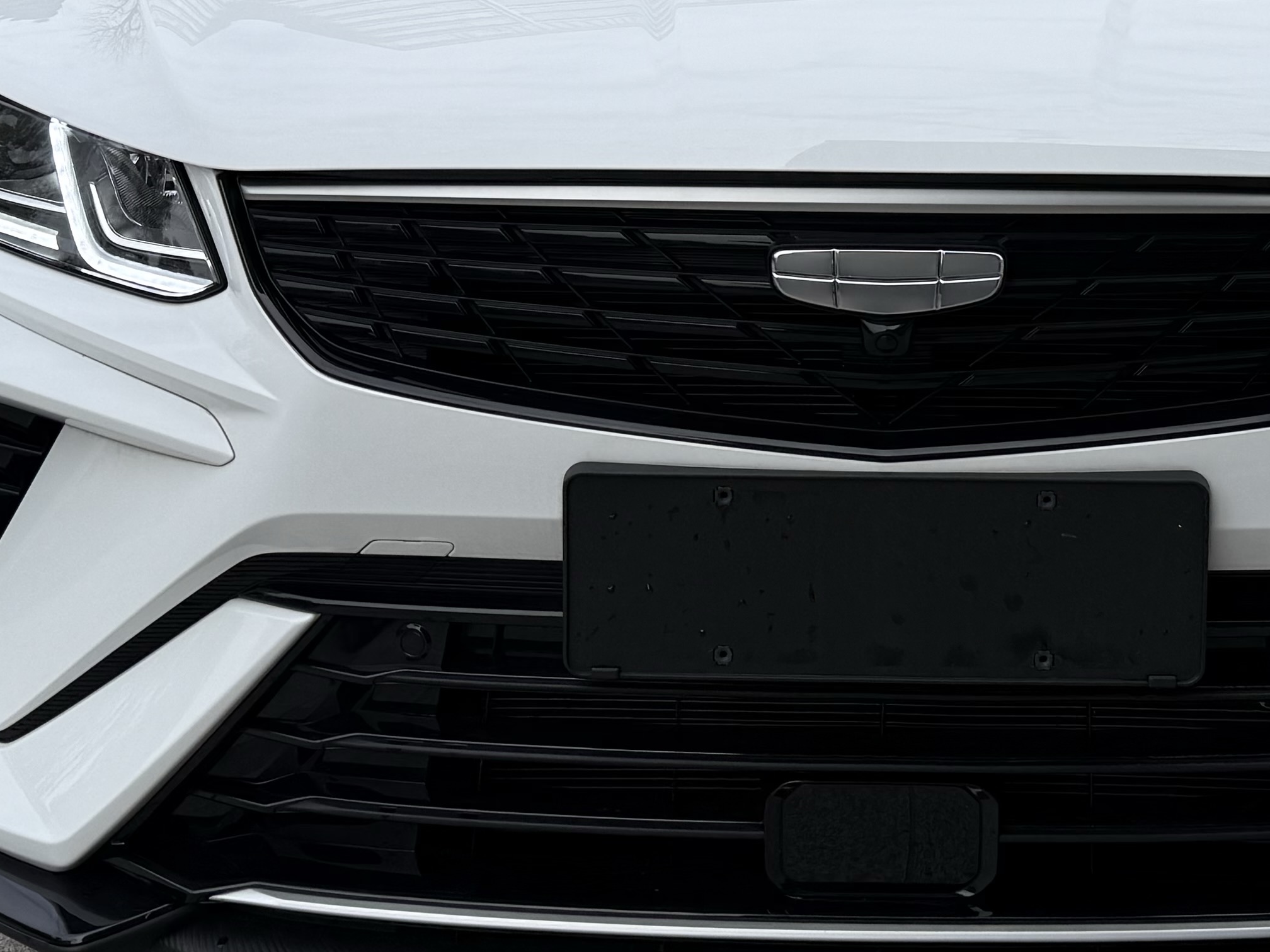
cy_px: 67
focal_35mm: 68
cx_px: 859
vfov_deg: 21.1
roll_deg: +0.0
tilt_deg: -7.4
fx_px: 2495
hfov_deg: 28.4
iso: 80
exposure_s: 1/4975
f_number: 1.78
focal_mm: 6.76
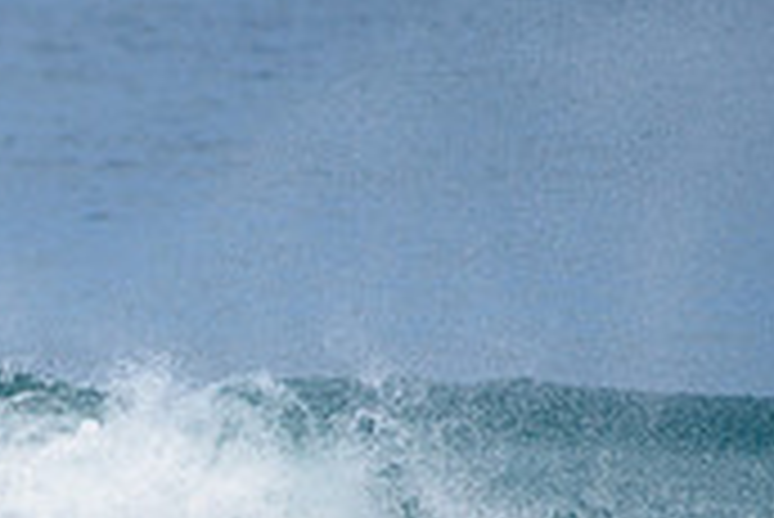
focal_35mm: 1683
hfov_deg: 1.2
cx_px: -279
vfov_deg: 0.8
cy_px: 646
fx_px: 36214
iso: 250
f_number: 6.3
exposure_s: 1/2500
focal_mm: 500
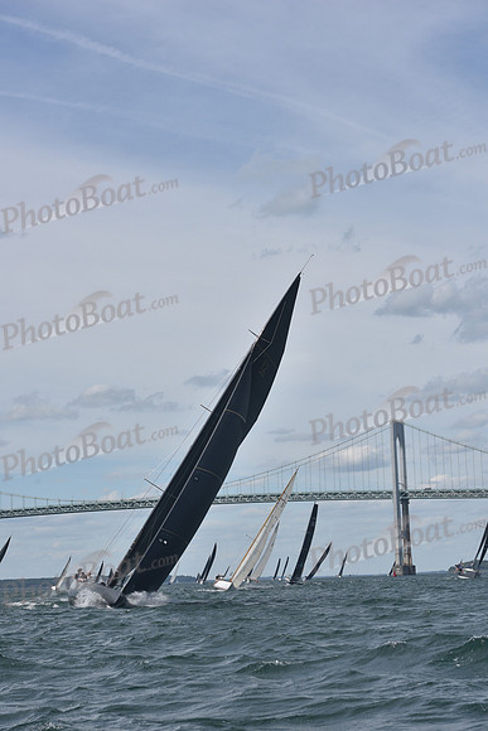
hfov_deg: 19.5
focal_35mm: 70
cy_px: 366
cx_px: 244
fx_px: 1422
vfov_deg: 28.8
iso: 320
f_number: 8
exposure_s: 1/800
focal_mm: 70
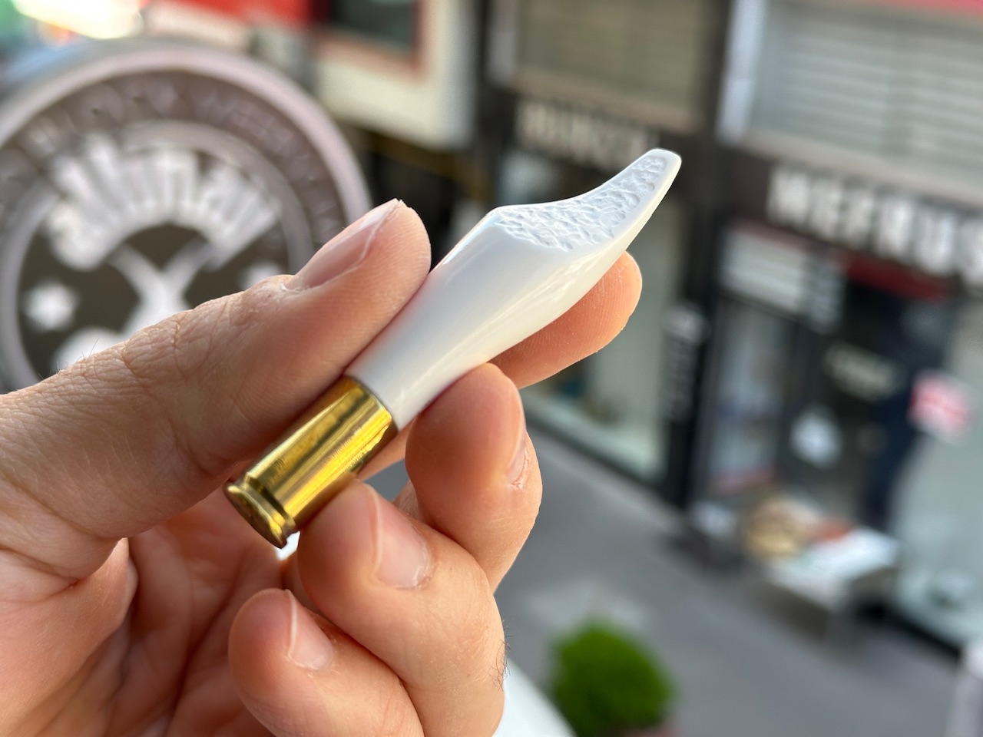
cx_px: 492
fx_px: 1363
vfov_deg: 30.3
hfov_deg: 39.7
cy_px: 368
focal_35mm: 48
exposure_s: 1/351
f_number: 1.78
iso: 64
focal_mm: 6.86
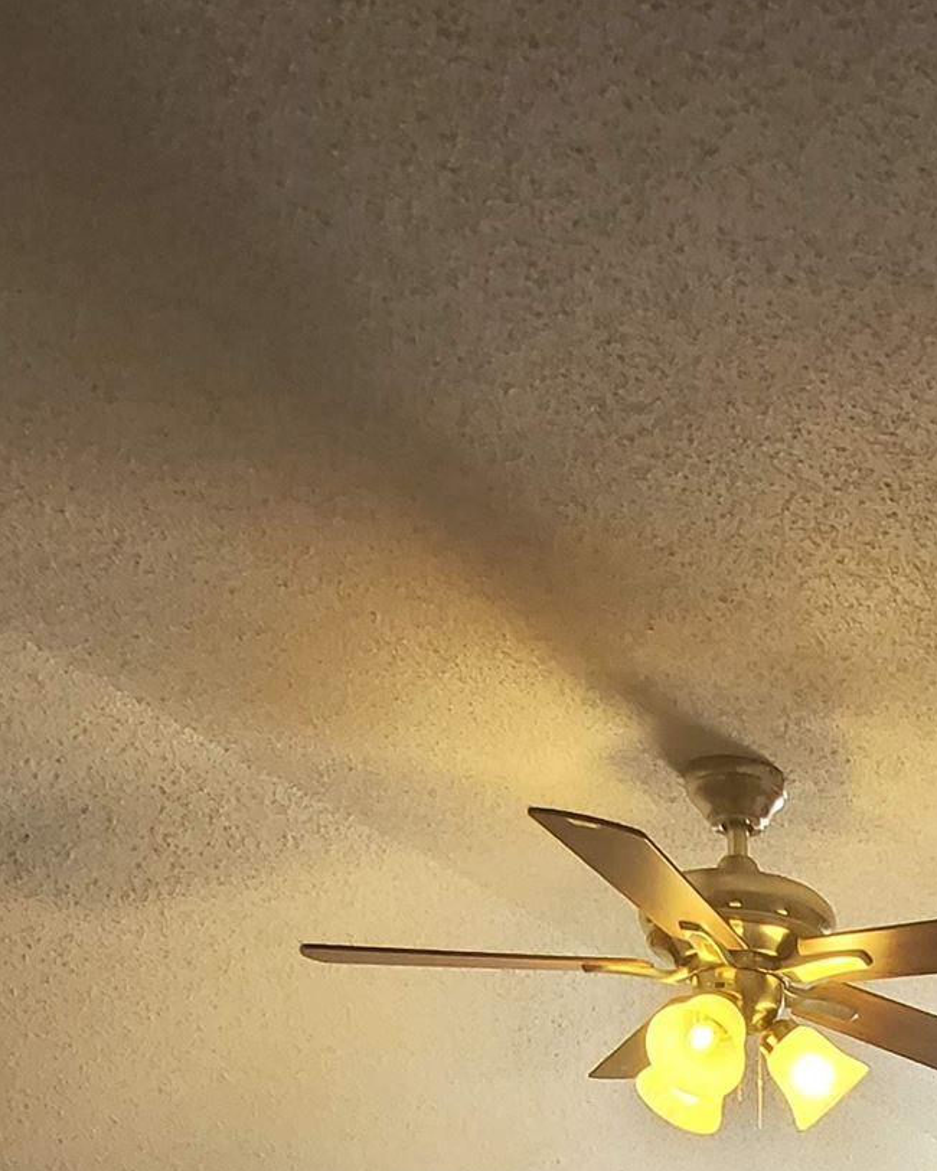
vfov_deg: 29.4
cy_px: 1602
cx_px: 1083
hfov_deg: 28.1
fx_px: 1663
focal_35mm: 48
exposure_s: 1/60
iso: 200
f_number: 2.2
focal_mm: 1.8
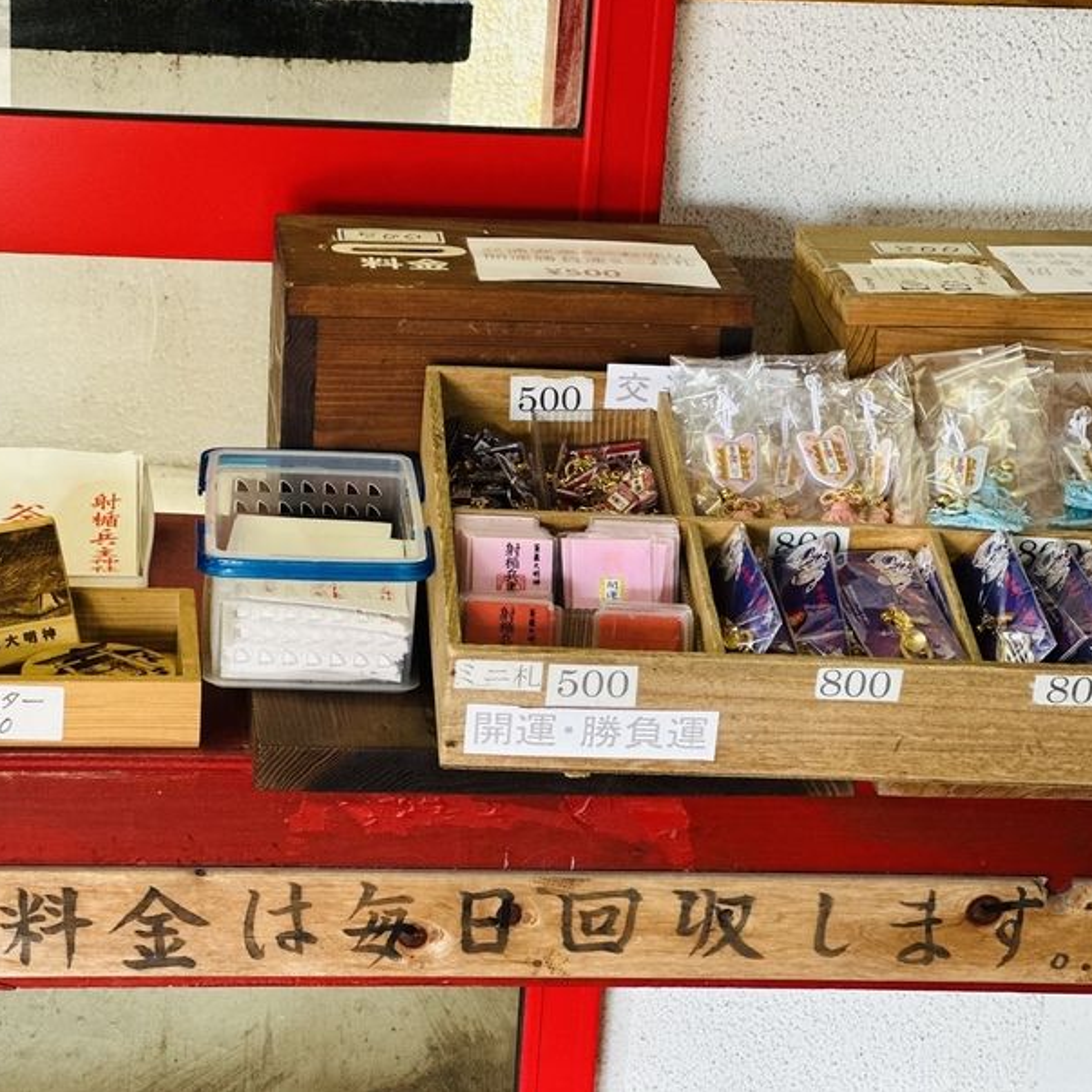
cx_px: 497
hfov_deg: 18.9
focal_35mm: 92
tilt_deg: -20.0
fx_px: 3284
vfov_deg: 18.9
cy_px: 541
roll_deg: -3.8
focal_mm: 9
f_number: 2.8
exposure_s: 1/40
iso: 250
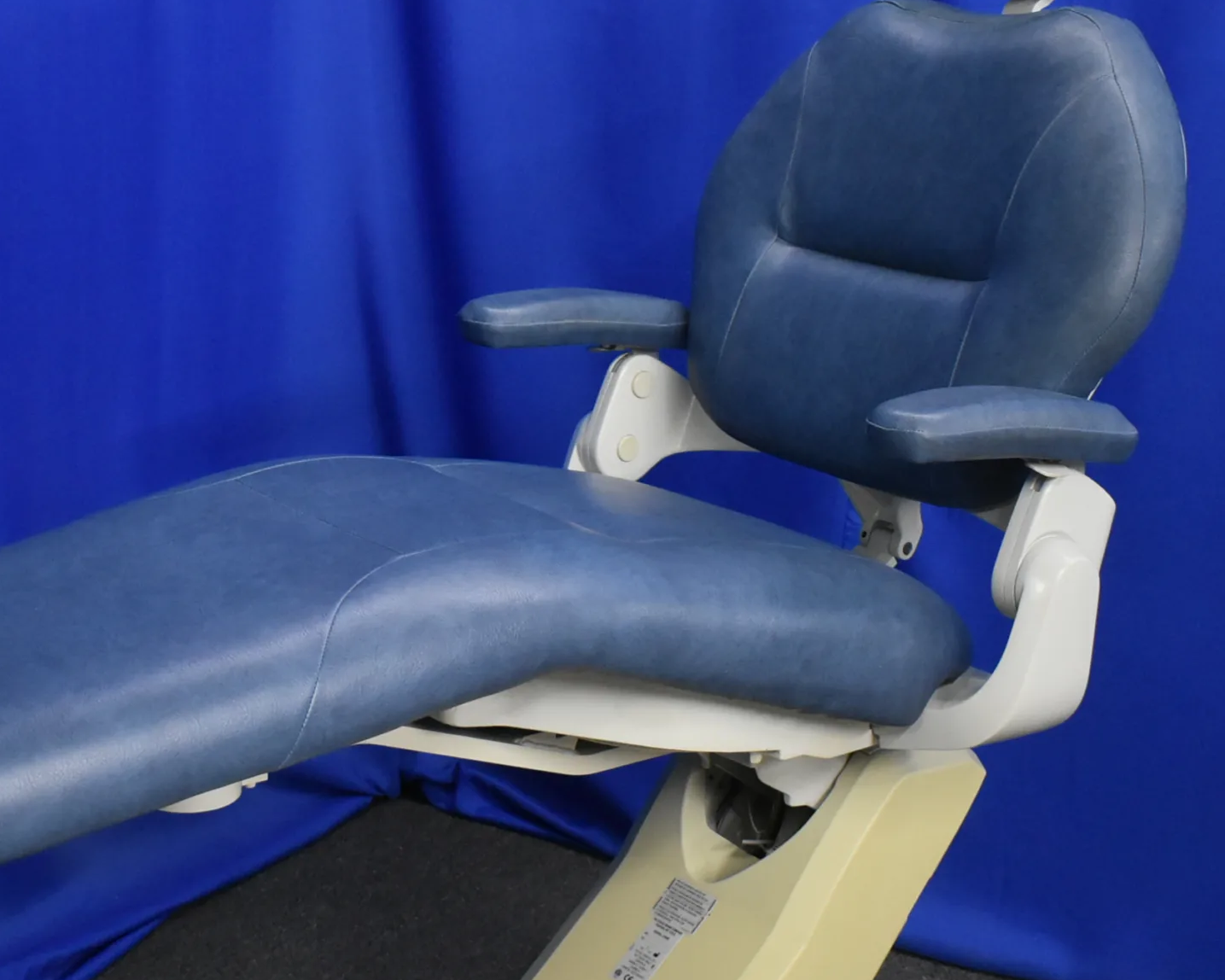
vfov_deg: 24.2
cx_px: 311
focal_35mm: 63
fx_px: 2278
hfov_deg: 29.6
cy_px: 408
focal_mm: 25
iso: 2500
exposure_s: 1/125
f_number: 4
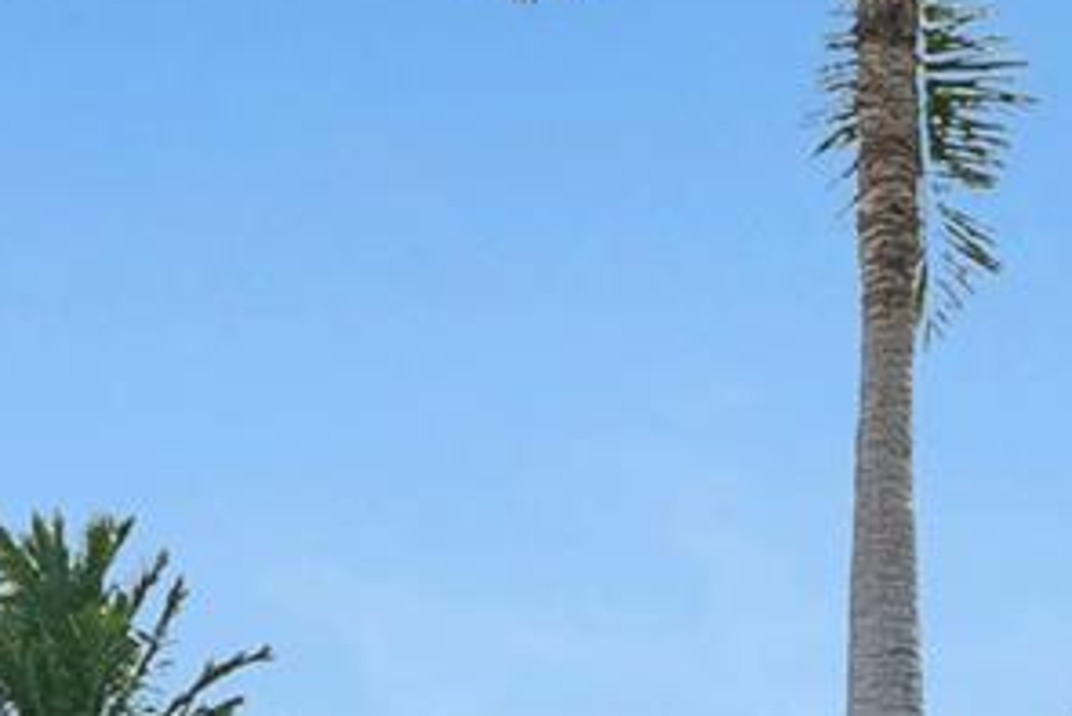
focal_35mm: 168
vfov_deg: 7.7
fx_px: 5005
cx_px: 1145
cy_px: 1681
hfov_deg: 12.1
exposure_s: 1/5000
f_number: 4
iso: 320
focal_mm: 21
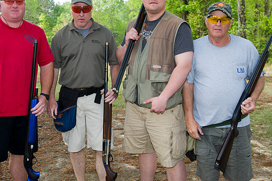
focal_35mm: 48
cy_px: 70
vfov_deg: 28.0
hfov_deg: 41.0
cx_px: 115
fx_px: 363
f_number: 7.1
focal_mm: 38
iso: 400
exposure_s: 1/200
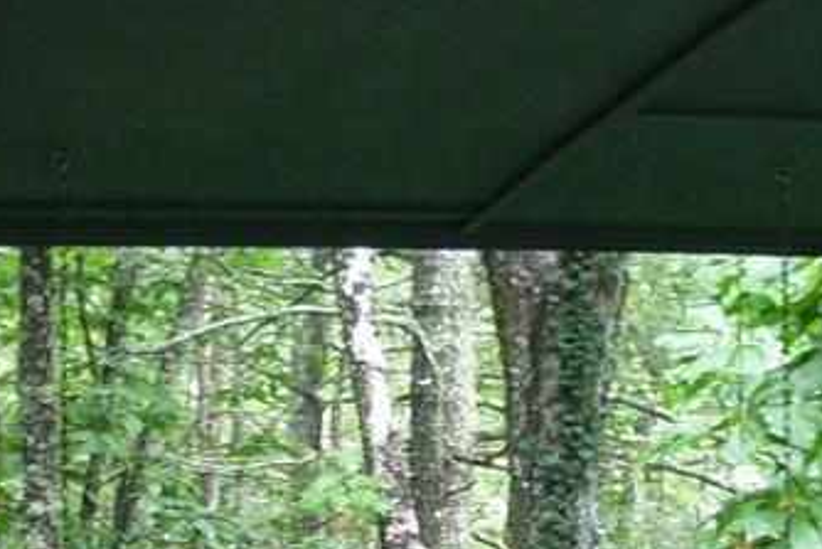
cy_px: 857
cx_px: 441
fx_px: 2764
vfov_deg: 10.9
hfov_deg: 16.9
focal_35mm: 121
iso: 91
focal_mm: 6.3
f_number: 2.9
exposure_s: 1/4
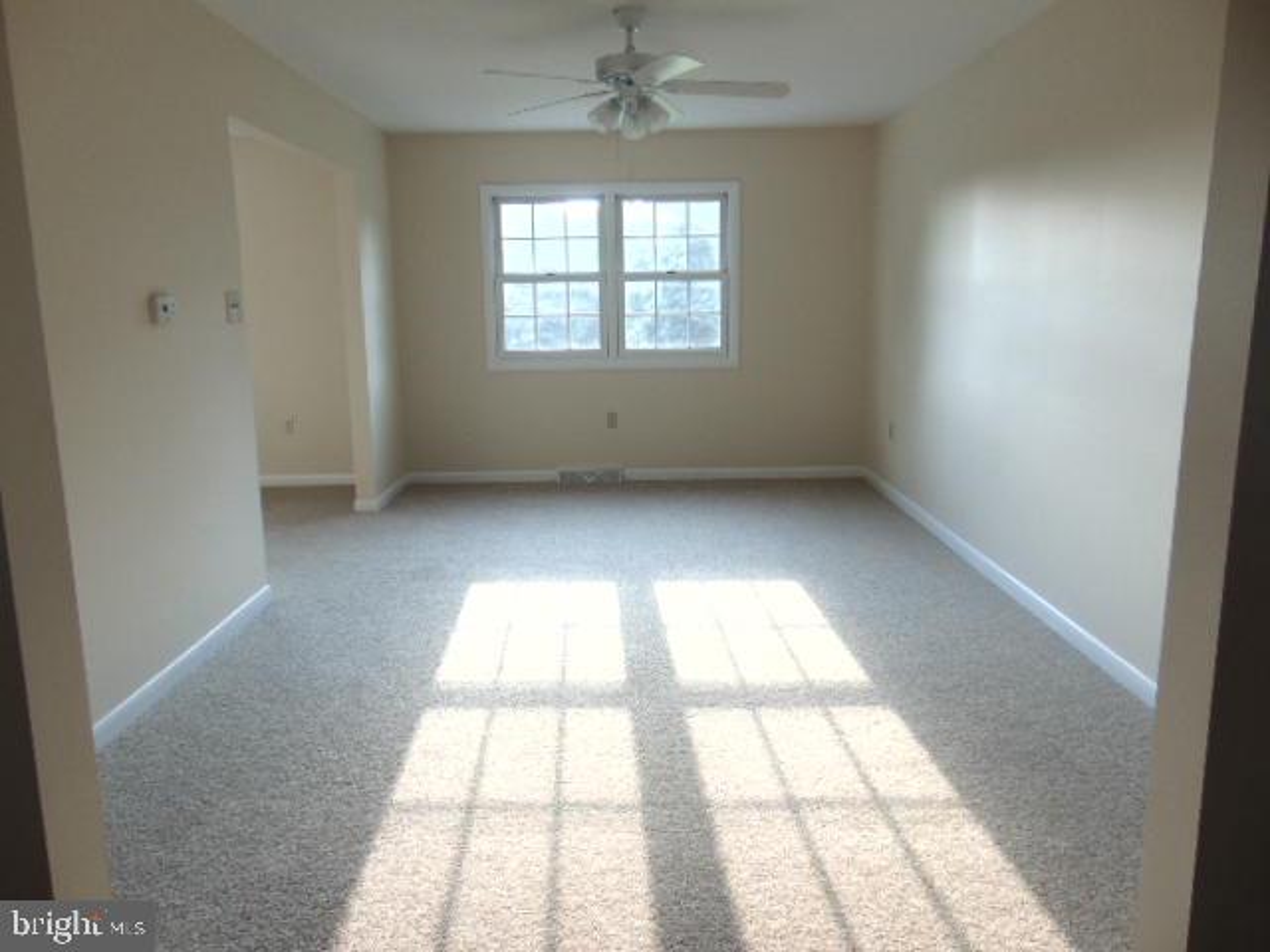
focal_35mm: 25
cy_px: 476
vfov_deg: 54.9
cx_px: 635
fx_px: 917
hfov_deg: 69.4
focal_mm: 4.5
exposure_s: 1/30
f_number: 3
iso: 80
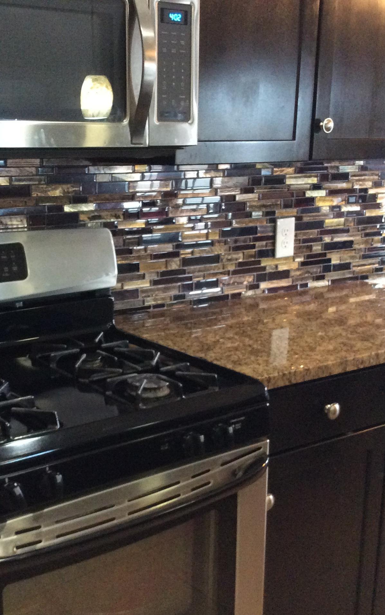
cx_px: 103
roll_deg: +1.1
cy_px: 311
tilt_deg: -13.8
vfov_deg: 43.5
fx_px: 772
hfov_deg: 27.7
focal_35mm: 46
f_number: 2.4
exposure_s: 1/24
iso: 250
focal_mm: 3.3
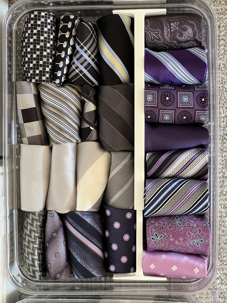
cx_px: 114
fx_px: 673
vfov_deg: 25.3
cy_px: 152
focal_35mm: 77
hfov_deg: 19.1
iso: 400
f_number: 2.8
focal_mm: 9
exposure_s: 1/40
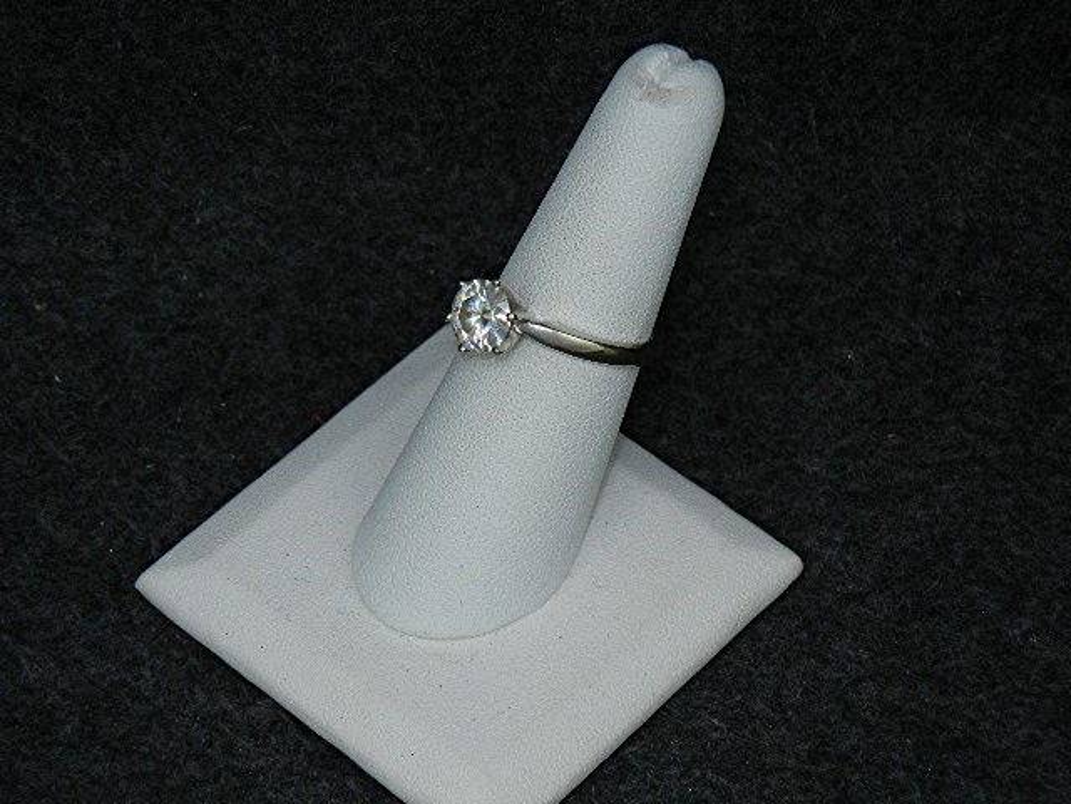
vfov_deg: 14.5
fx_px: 3156
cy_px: 402
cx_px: 536
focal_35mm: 102
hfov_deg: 19.3
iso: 349
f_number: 4.5
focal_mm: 18.3
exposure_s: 1/30
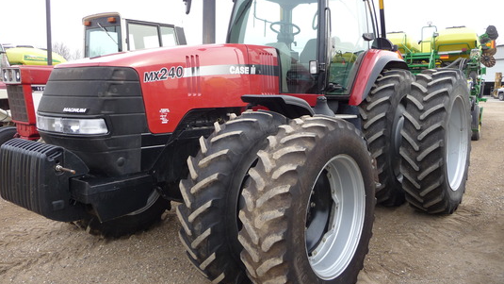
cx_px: 249
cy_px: 112
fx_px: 414
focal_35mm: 31
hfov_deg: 62.6
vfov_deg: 37.6
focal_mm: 4.7
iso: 100
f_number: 3.3
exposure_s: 1/125
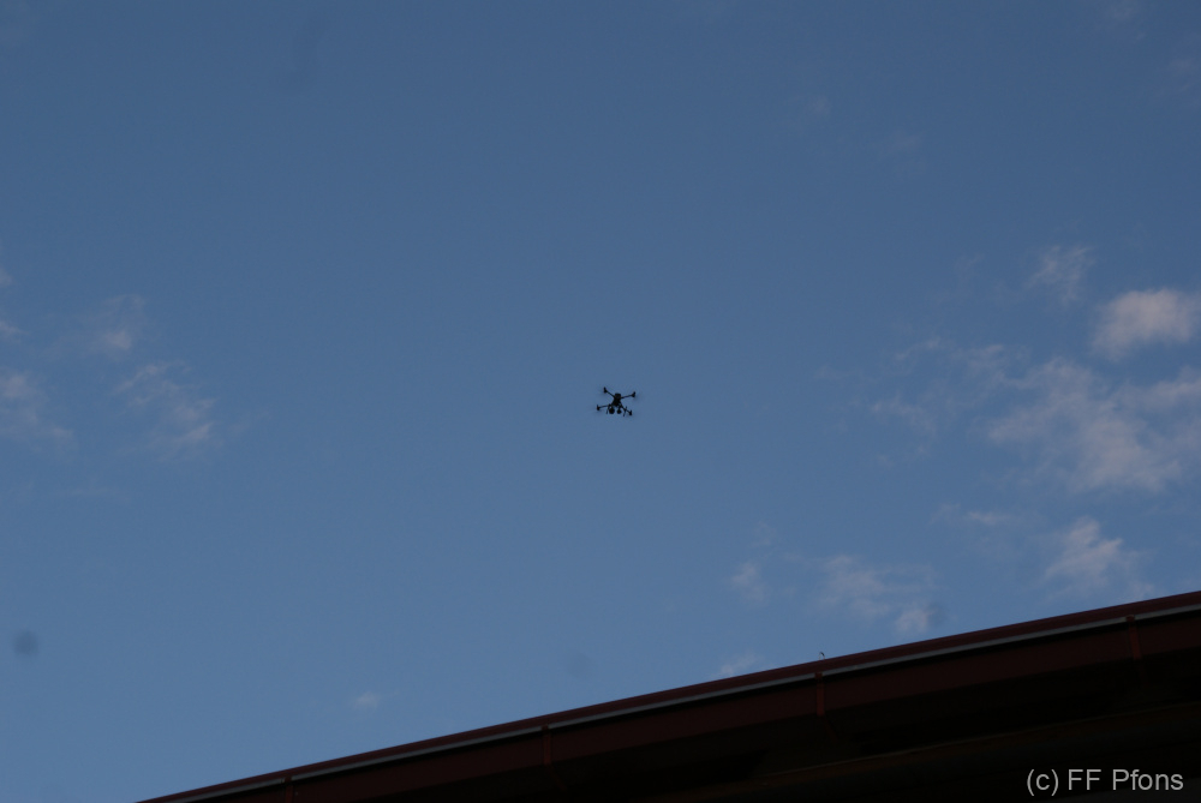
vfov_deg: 15.2
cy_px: 402
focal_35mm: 90
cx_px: 600
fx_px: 3006
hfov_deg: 22.6
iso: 100
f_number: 6.3
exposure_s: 1/125
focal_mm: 60
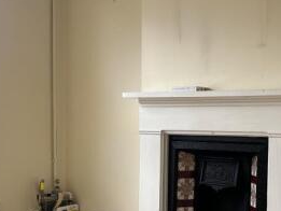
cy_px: 159
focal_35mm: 58
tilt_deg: -3.7
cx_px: 212
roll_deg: -0.5
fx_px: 471
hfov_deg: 32.6
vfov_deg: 25.0
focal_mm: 5.7
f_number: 1.5
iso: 80
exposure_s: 1/121
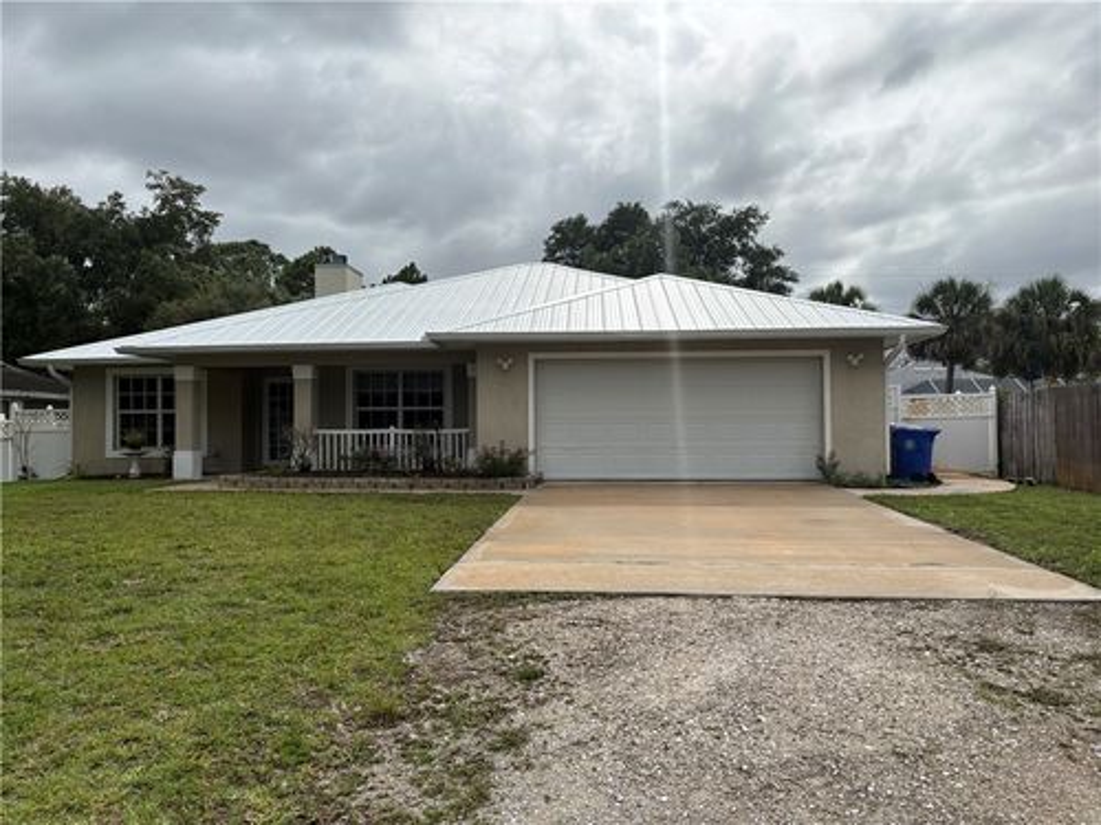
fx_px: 827
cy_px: 412
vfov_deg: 53.1
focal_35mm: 26
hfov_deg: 67.3
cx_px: 550
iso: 50
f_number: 1.6
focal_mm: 5.96
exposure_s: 1/6993
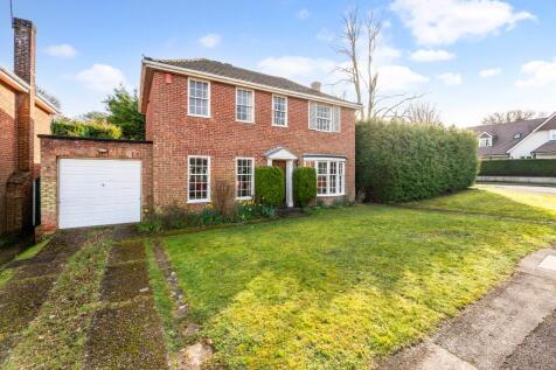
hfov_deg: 100.4
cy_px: 185
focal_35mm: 15
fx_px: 232
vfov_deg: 77.3
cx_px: 278
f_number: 9
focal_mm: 15
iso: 250
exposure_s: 1/100
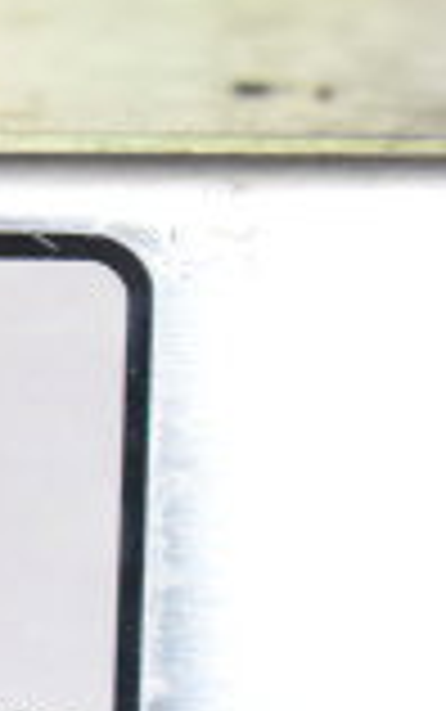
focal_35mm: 324
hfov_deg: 3.9
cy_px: 385
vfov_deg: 6.5
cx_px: -842
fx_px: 6289
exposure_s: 1/100
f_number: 5.6
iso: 7200
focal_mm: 55
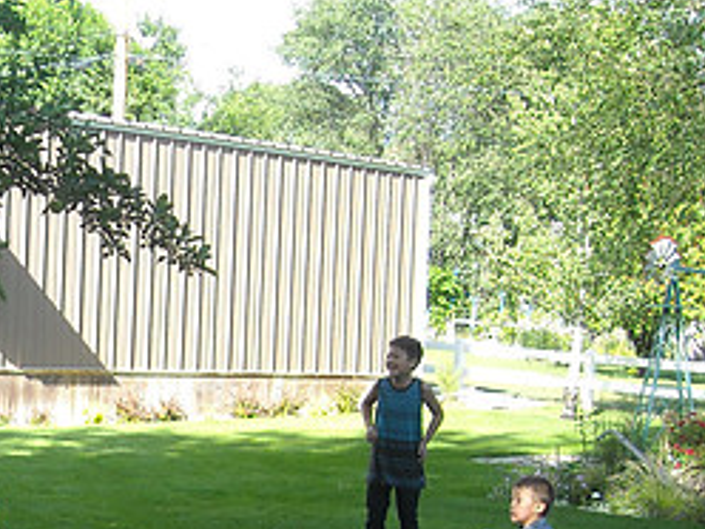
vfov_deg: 17.6
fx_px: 1670
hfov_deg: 22.3
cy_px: 502
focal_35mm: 82
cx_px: -97
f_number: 2.8
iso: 64
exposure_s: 1/176
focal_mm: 5.7
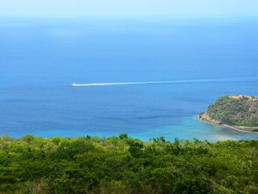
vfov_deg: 16.4
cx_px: 122
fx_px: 671
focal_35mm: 90
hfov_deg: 21.8
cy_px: 112
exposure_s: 1/100
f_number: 18
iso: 200
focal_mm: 44
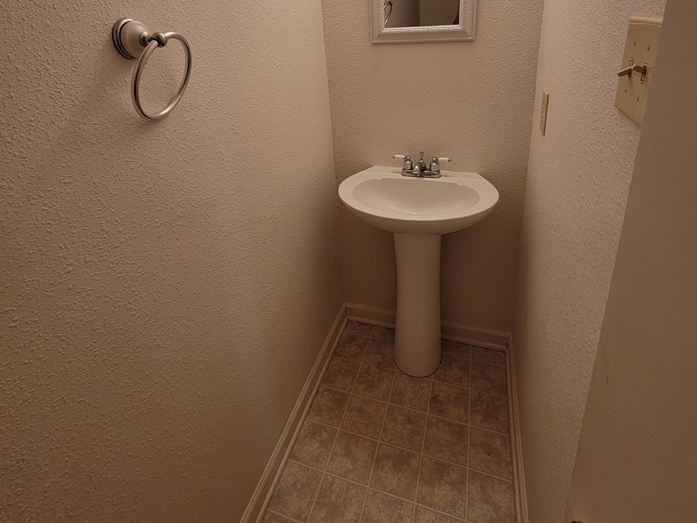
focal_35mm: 18
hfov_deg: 87.7
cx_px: 343
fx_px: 362
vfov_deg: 68.0
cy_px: 145
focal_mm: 2.2
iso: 80
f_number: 2.2
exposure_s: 1/60
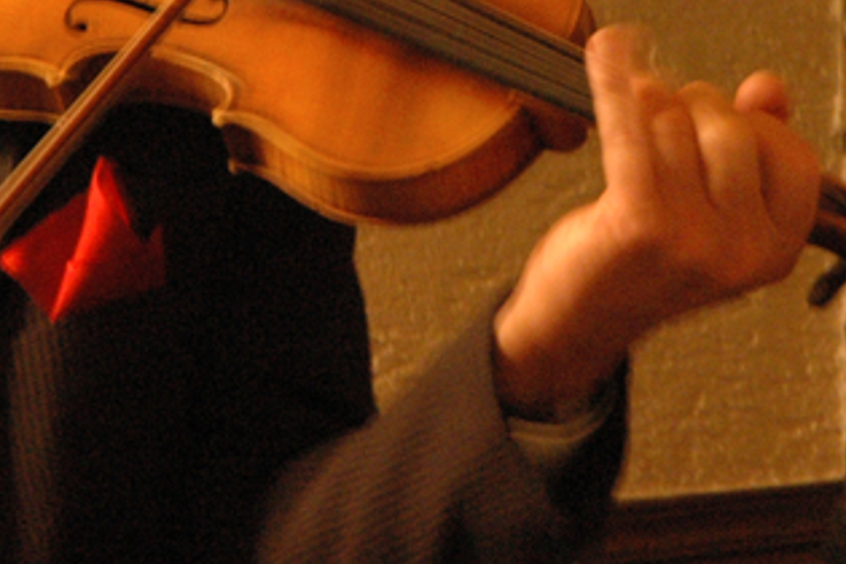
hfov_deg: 6.2
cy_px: -1
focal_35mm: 333
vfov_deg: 4.1
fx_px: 7825
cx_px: 465
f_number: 4.5
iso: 1600
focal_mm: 70
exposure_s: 1/8
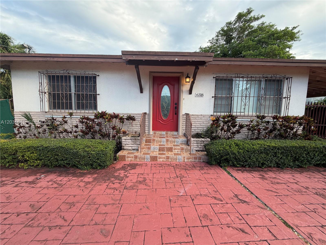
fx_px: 132
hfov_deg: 102.1
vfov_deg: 85.7
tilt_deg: -5.6
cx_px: 163
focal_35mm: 14
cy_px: 122
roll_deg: -0.9
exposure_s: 1/152
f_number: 2.2
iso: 40
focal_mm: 2.22
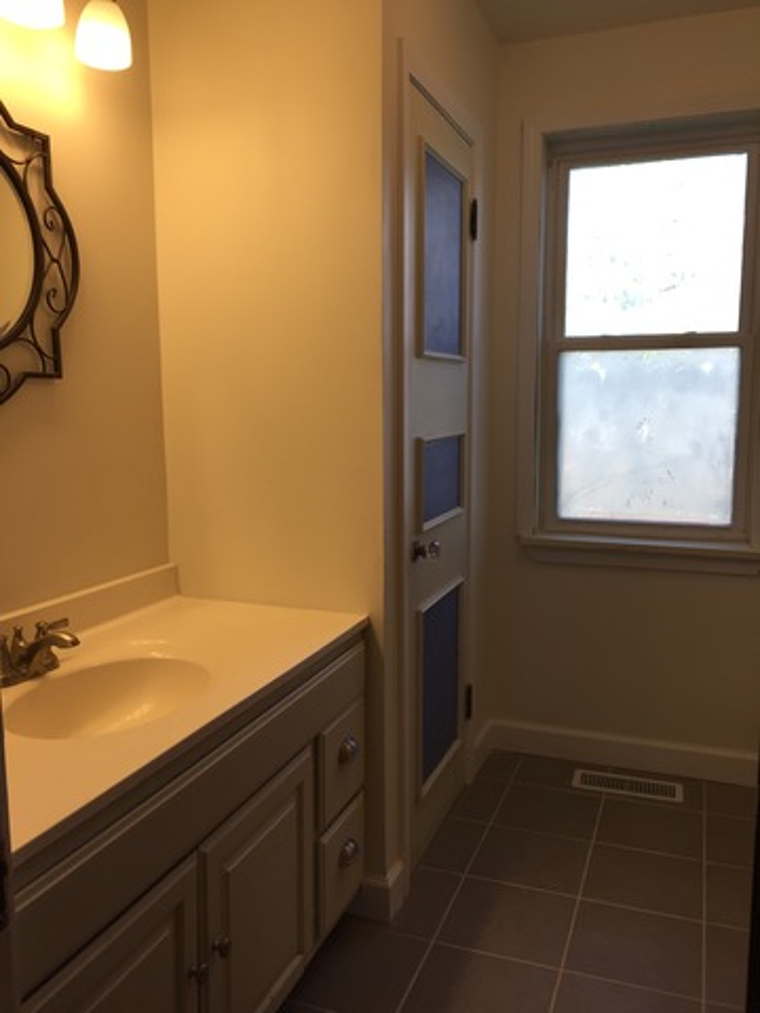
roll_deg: -0.3
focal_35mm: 29
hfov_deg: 48.2
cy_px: 506
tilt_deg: -6.1
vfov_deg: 61.7
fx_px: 849
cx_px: 380
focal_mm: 4.15
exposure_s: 1/120
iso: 32
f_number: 2.2
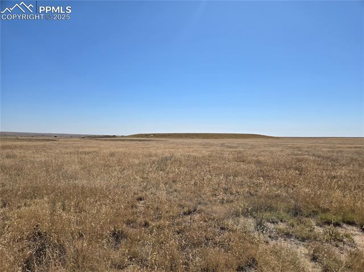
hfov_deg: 74.0
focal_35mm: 23
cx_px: 182
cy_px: 136
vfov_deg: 58.8
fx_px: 242
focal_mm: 5.4
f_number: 1.8
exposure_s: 1/3381
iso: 25
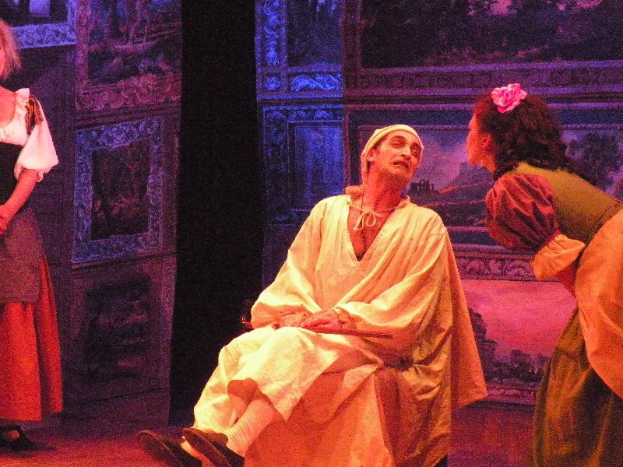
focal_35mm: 129
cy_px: 234
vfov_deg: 11.5
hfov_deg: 15.3
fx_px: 2322
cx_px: 312
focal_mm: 22.9
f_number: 6.3
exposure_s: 1/60
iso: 2000
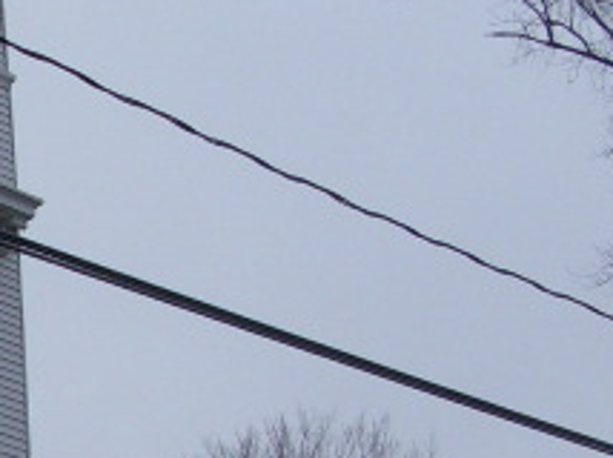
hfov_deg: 9.9
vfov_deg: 8.1
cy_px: 498
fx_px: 3219
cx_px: -687
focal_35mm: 182
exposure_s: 1/419
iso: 50
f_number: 2.8
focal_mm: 6.3
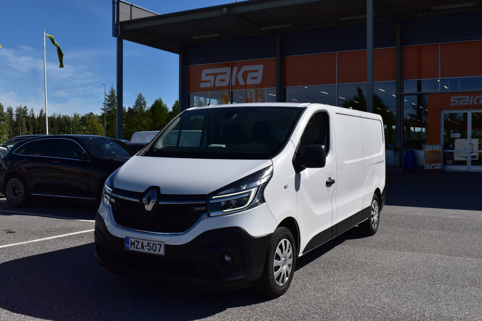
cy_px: 160
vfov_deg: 36.9
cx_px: 241
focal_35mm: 36
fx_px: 482
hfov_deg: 53.1
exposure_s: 1/500
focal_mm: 24
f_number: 11
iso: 200
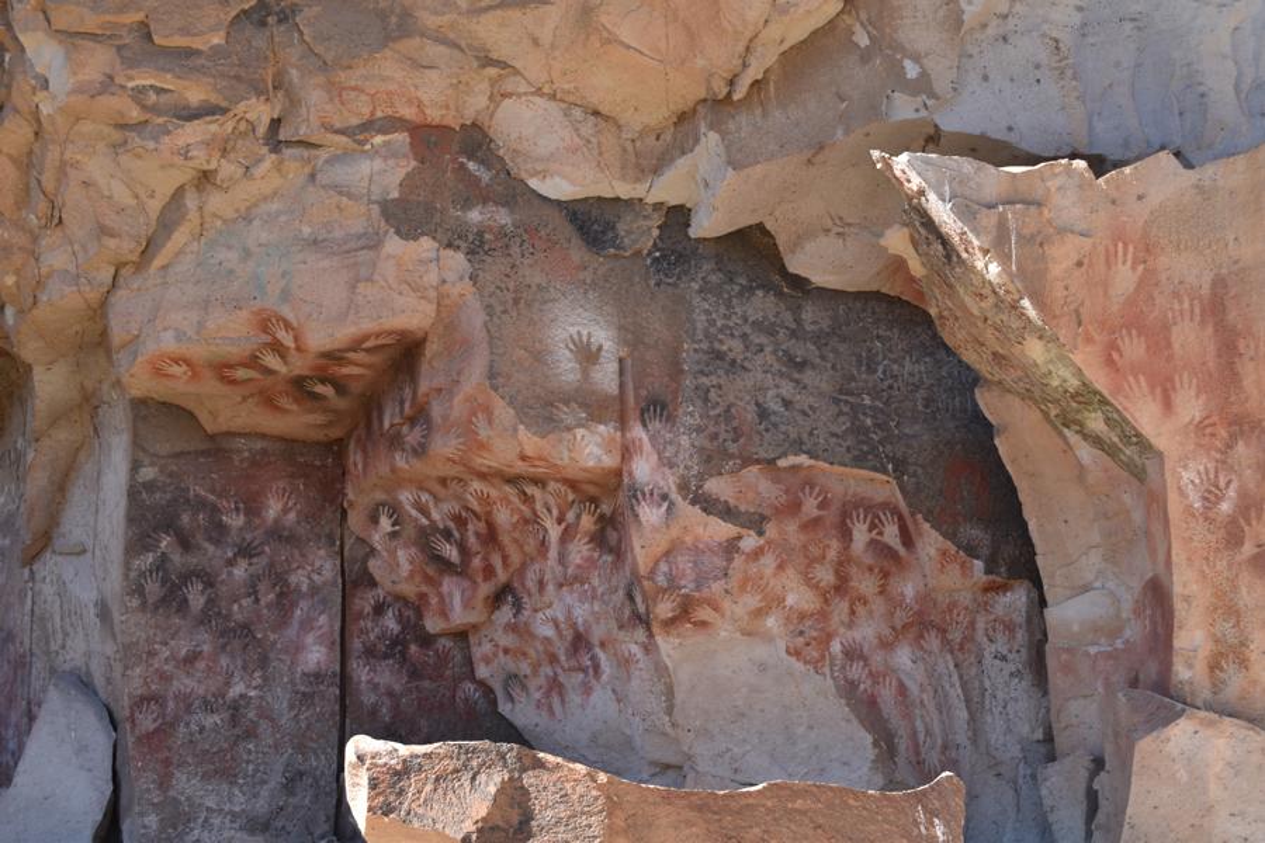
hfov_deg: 53.1
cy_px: 422
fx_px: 1265
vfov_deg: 36.9
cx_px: 632
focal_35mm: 36
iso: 100
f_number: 6.3
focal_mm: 24
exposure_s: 1/160
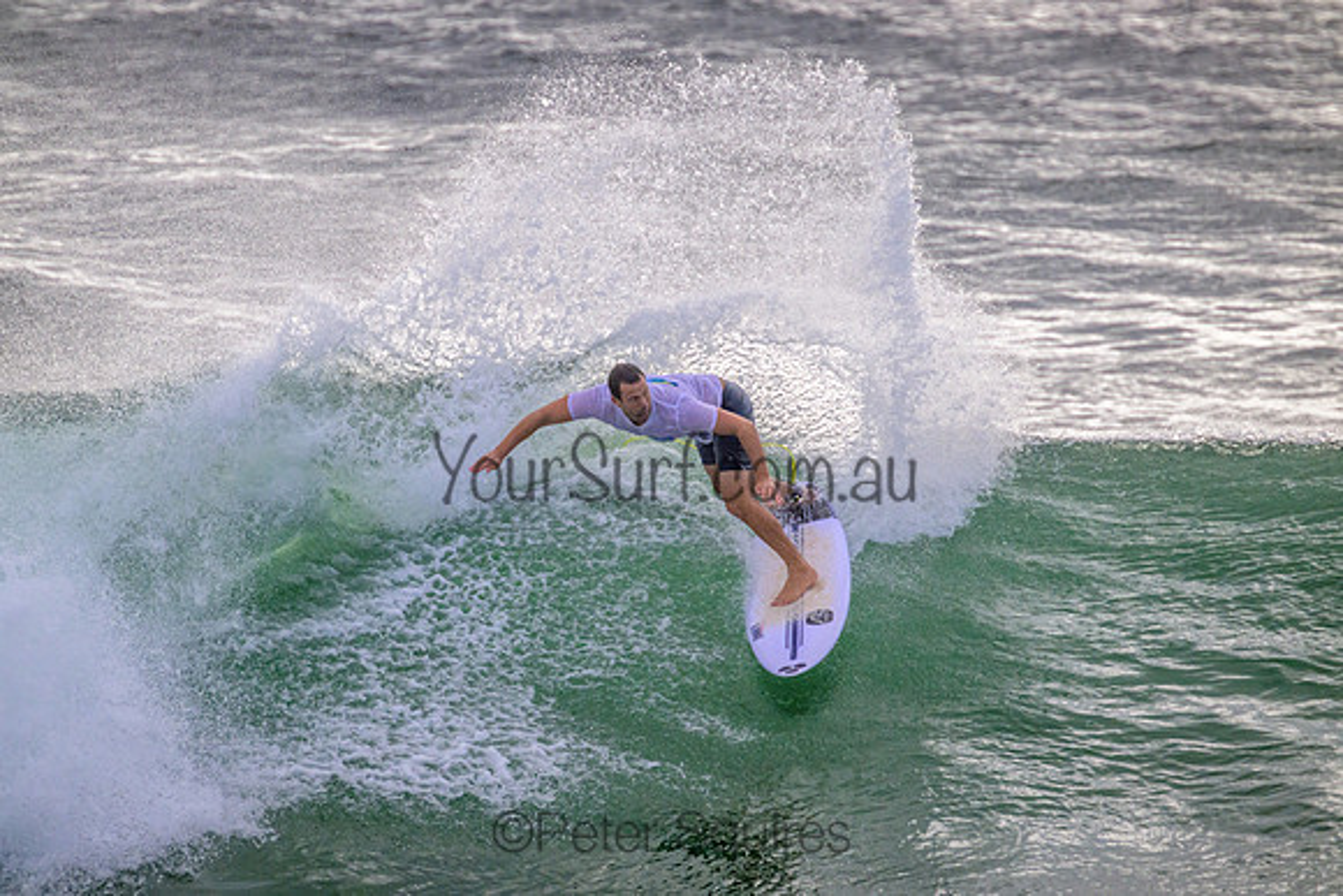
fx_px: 29900
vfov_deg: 1.7
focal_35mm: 801
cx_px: 670
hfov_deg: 2.6
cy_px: 447
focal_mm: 800
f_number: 11
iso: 1250
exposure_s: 1/2000
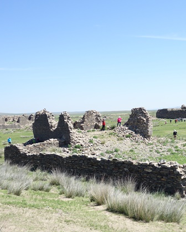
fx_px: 330
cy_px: 110
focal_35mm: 48
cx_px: 156
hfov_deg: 30.5
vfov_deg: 38.7
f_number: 5.6
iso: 125
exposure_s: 1/320
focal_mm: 10.51
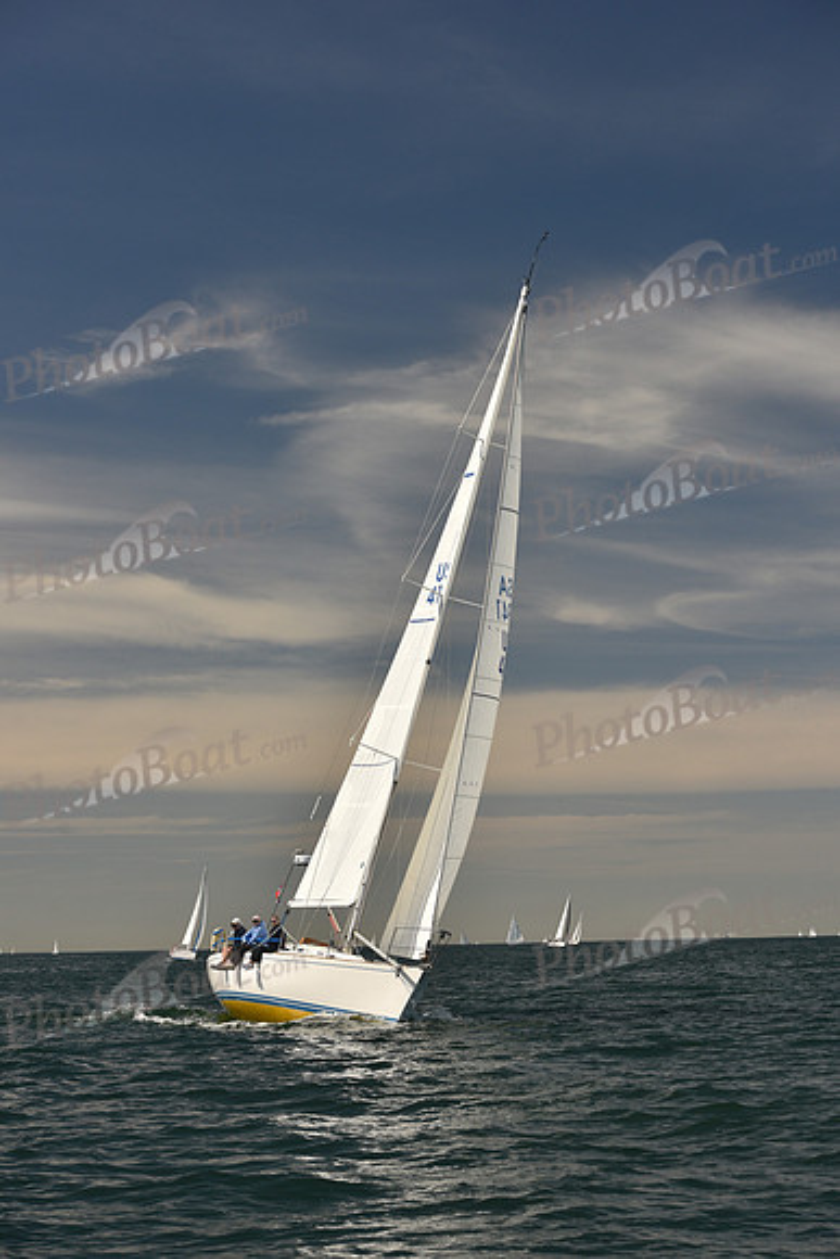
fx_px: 2448
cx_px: 420
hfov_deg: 19.5
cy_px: 630
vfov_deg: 28.8
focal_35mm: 70
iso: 250
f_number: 7.1
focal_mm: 70
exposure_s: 1/640
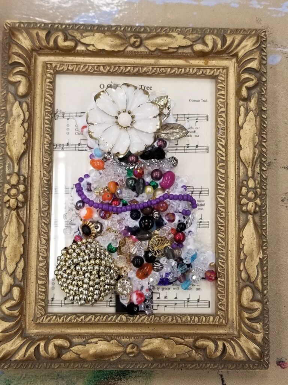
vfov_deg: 67.3
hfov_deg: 53.1
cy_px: 192
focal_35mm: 26
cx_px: 144
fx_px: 288
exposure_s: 1/60
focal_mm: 4.25
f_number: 1.7
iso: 100
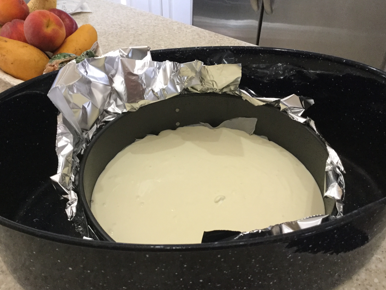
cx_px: 194
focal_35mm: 32
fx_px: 357
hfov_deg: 56.8
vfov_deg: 44.2
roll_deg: -3.0
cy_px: 148
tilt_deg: -40.3
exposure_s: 1/24
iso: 250
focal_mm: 3.3
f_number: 2.4
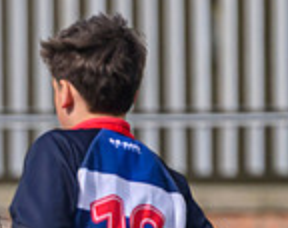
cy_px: 379
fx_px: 11265
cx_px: -209
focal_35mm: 1327
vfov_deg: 1.2
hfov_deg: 1.5
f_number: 4
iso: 1000
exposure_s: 1/6400
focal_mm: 280
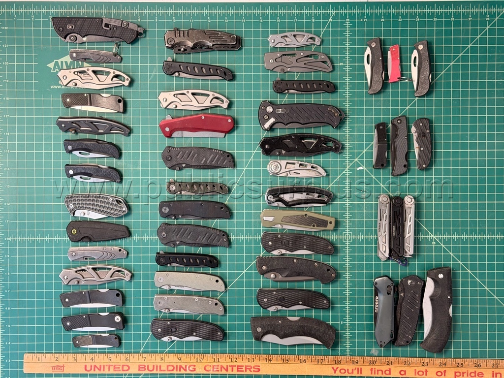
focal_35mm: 48
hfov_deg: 39.7
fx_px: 699
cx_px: 252
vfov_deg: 30.3
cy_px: 189
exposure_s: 1/120
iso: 80
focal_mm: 6.76
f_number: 1.78
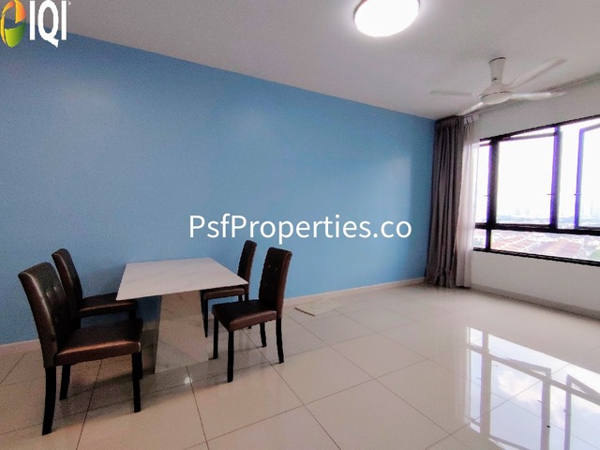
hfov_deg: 91.0
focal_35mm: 17
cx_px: 300
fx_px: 295
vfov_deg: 74.7
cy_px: 225
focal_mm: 1.43
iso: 100
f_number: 2.2
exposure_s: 1/109
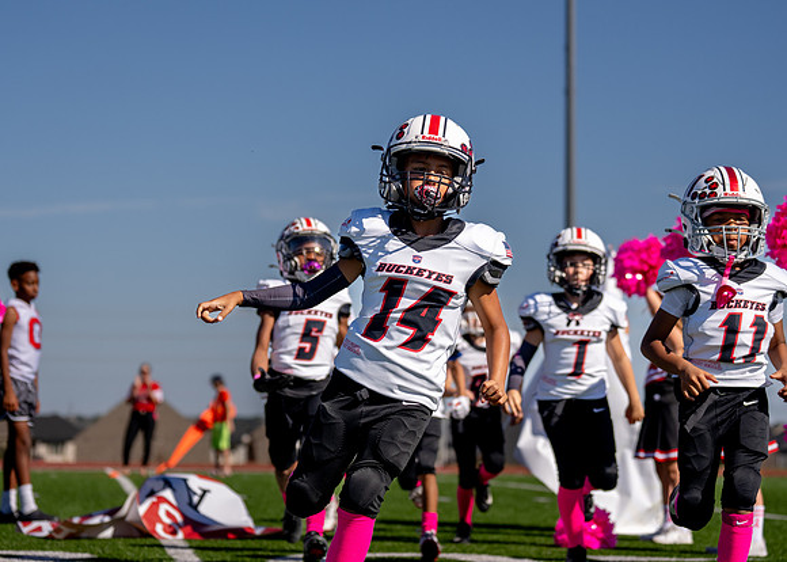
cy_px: 305
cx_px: 355
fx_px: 2215
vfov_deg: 14.5
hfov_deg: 20.1
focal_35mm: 99
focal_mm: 70
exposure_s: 1/5000
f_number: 2.8
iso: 200
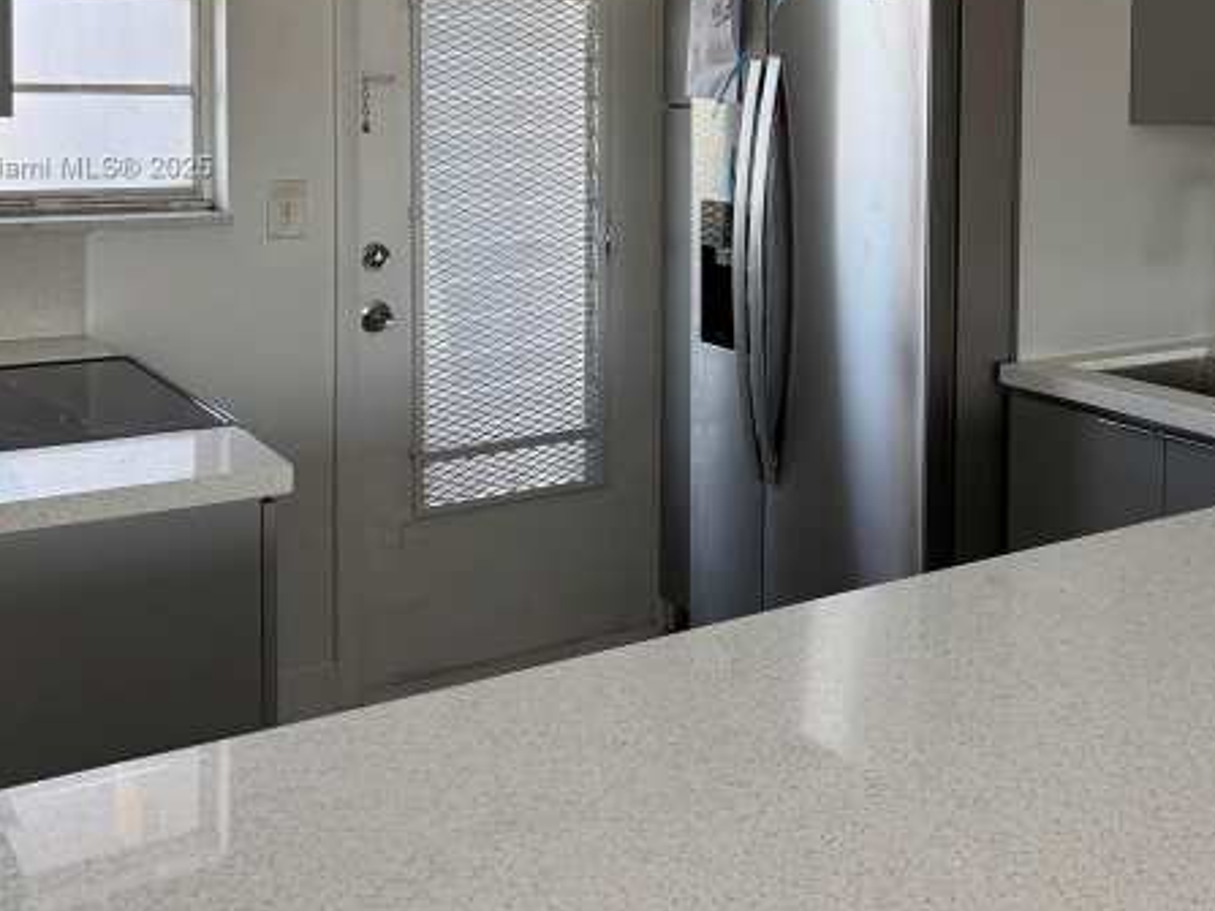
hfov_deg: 42.9
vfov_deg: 32.6
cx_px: 864
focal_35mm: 43
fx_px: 1509
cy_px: 169
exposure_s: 1/121
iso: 160
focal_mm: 6.76
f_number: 1.78
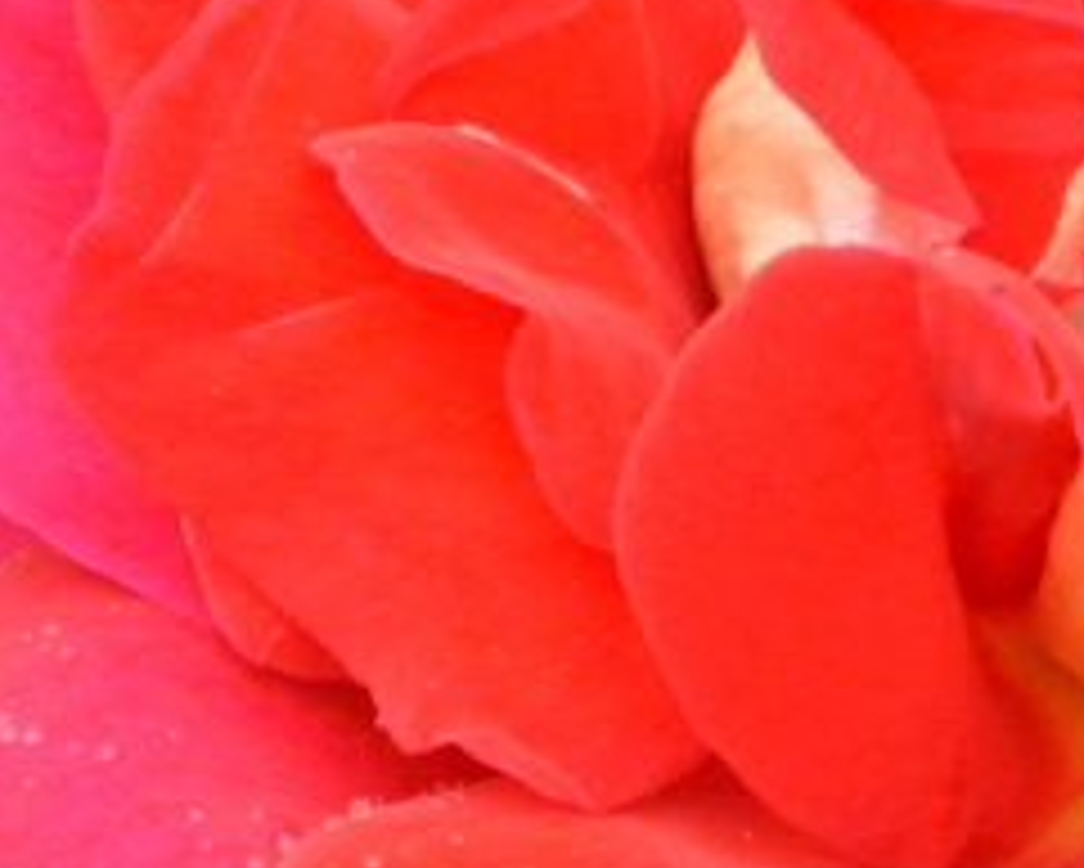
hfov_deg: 2.8
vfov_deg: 2.2
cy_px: 492
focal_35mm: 693
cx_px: 1147
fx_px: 22242
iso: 4000
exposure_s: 1/250
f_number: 18
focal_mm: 116
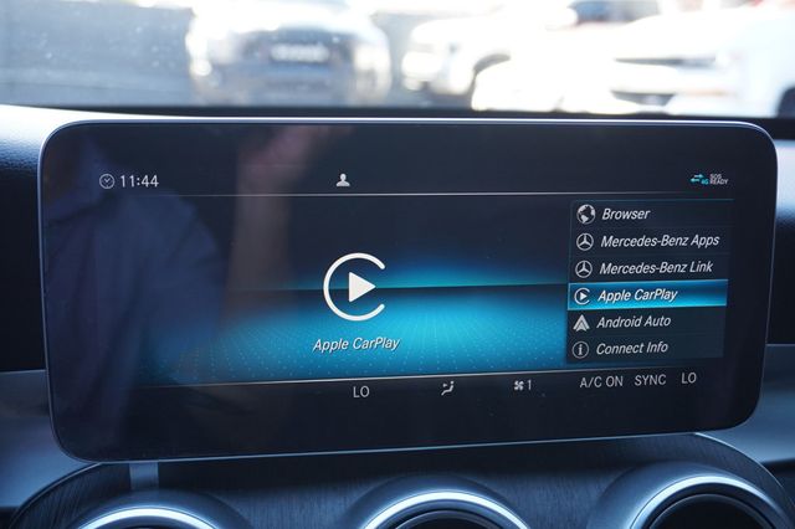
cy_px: 264
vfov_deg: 31.9
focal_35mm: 42
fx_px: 927
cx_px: 398
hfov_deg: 46.4
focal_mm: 28
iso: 320
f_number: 4.5
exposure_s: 1/60
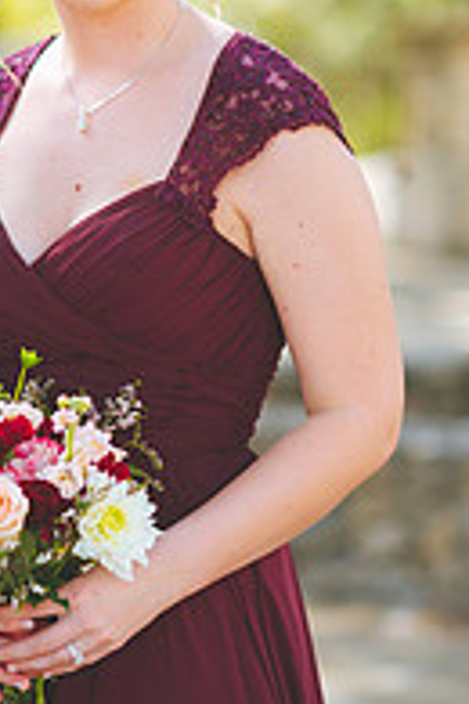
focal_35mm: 196
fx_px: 3830
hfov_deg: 7.0
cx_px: -63
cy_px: 397
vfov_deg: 10.5
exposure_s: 1/400
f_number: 2
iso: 160
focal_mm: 85
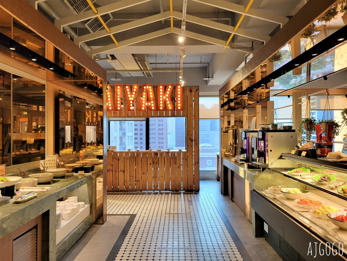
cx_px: 174
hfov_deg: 67.3
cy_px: 130
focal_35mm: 26
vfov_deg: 53.1
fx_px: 261
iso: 160
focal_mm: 5.4
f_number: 1.8
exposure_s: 1/120
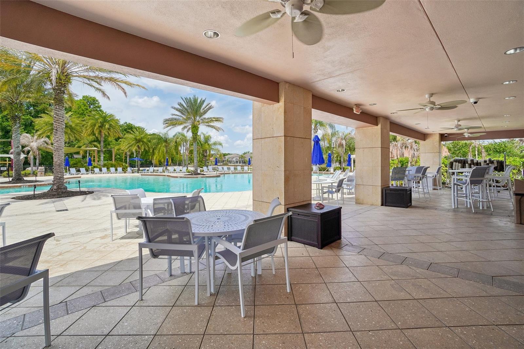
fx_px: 218
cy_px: 174
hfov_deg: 100.4
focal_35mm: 15
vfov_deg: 77.3
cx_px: 262
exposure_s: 1/250
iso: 100
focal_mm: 10
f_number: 8
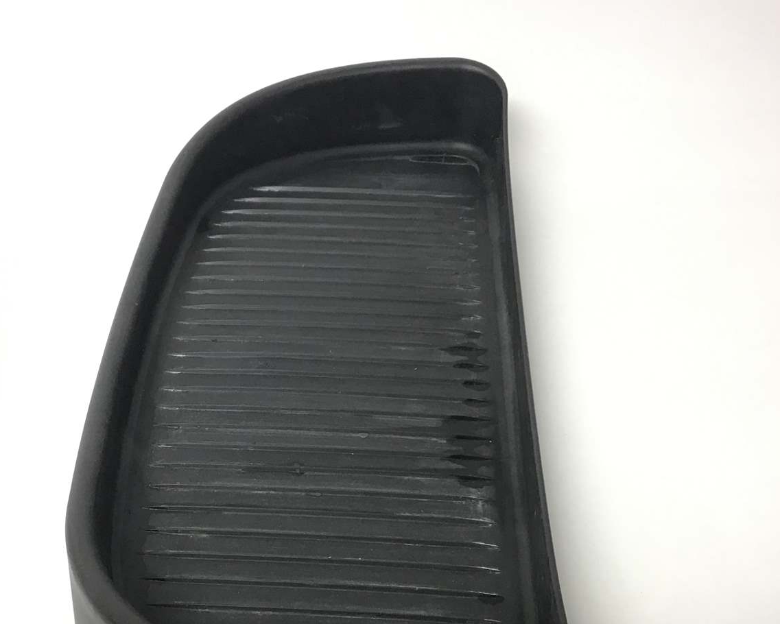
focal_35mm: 46
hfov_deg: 40.2
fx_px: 1062
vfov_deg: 32.6
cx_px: 315
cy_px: 400
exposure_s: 1/33
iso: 64
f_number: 2.4
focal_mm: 3.3
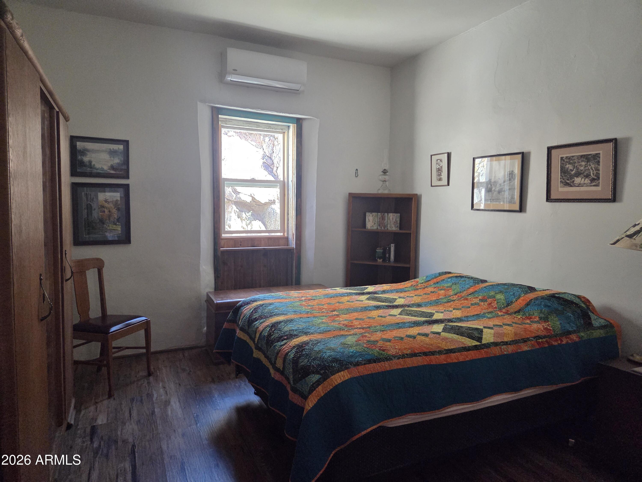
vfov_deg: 58.9
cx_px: 321
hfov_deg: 73.9
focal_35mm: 23
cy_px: 241
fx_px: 427
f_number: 1.8
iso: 500
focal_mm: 5.4
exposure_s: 1/120
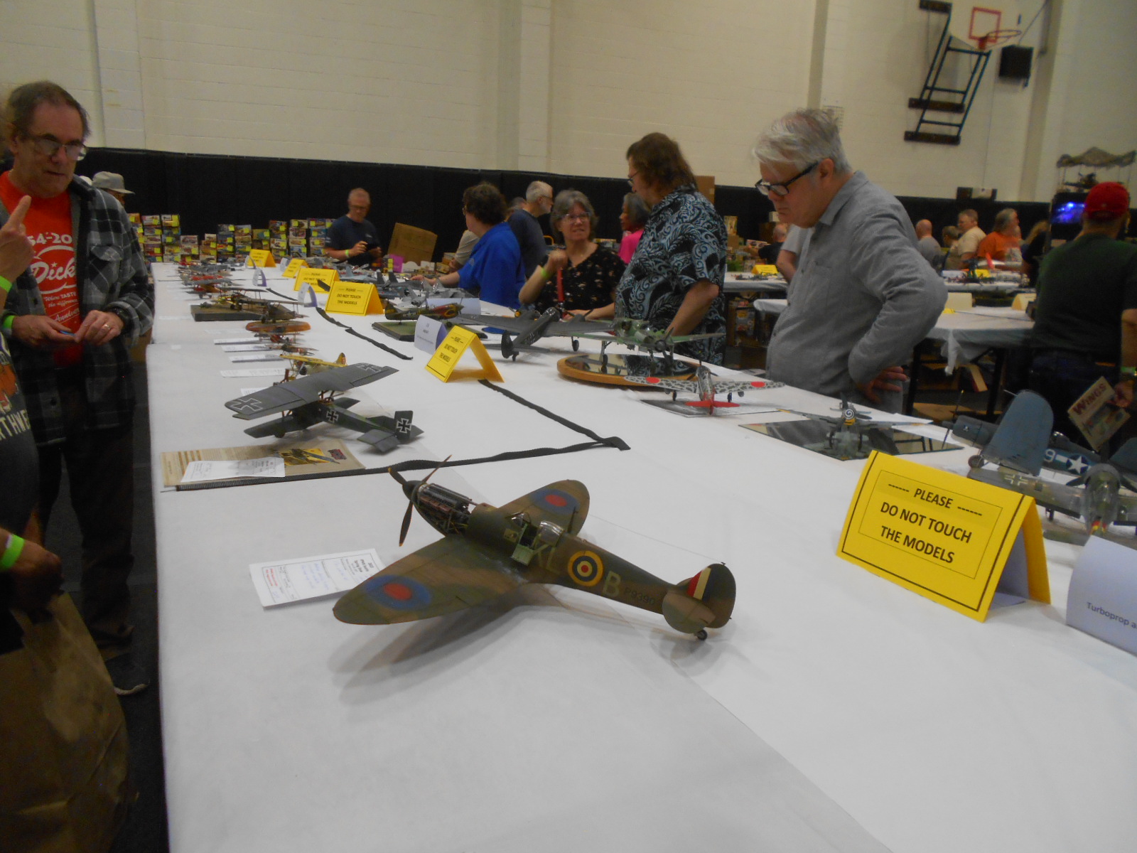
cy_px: 426
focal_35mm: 26
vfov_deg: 53.1
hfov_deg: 67.3
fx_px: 854
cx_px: 568
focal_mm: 4.6
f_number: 3.2
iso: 220
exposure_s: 1/30
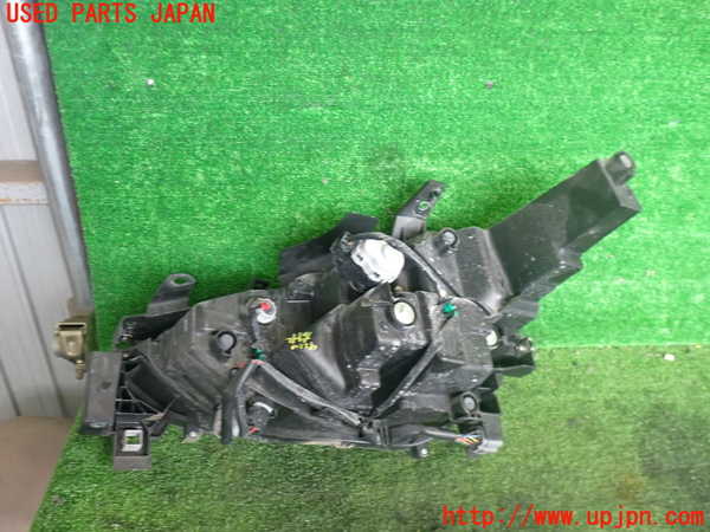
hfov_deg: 60.0
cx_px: 355
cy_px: 266
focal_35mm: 30
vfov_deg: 46.8
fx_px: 615
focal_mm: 5.4
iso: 200
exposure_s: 1/30
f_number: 2.3
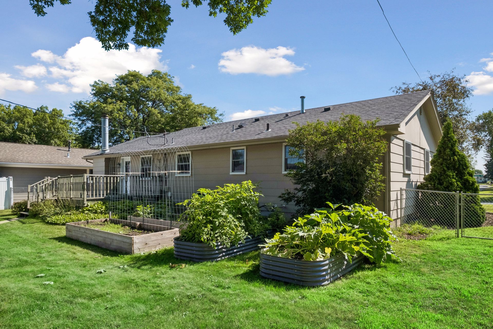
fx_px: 315
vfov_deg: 55.1
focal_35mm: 23
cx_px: 246
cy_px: 164
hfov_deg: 76.1
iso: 400
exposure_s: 1/400
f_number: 14
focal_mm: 15.1
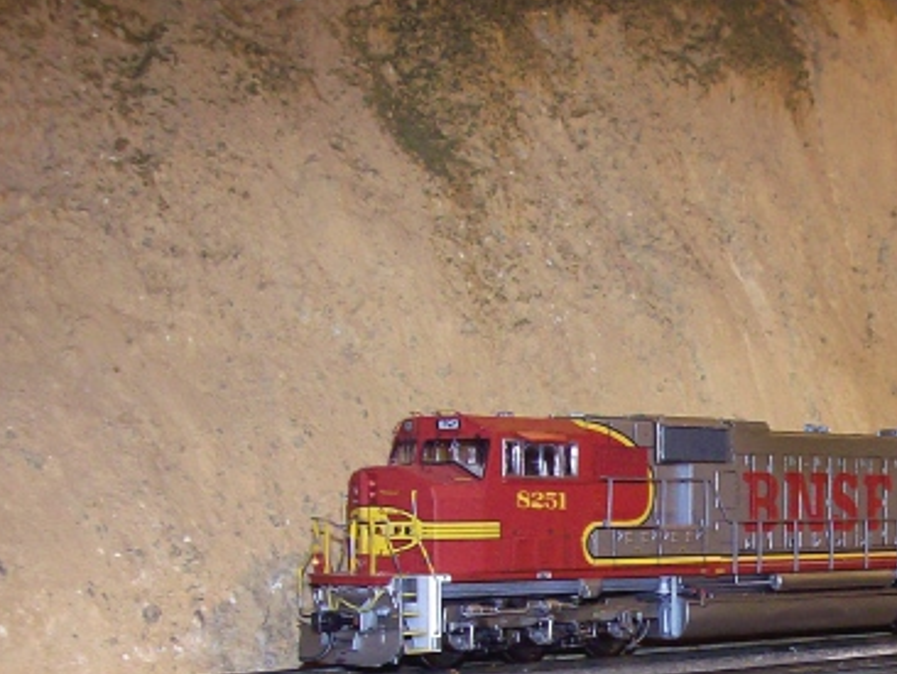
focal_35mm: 78
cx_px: 782
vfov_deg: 18.4
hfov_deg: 24.4
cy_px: 670
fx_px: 2023
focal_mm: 6
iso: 80
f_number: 2.7
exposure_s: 1/64
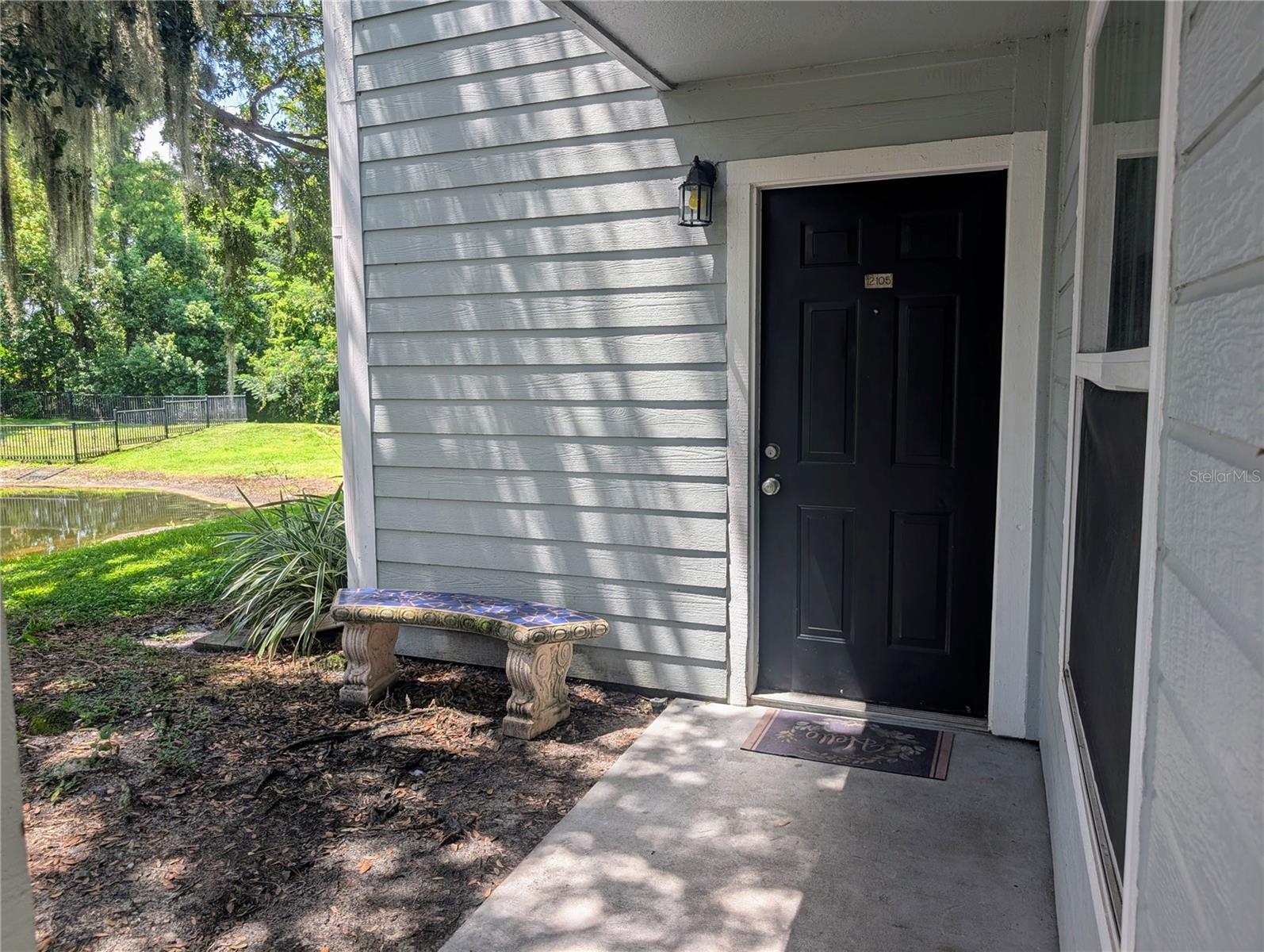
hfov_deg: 71.5
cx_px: 632
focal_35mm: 24
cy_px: 476
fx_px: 878
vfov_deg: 56.9
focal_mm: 6.9
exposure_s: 1/256
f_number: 1.68
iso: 20
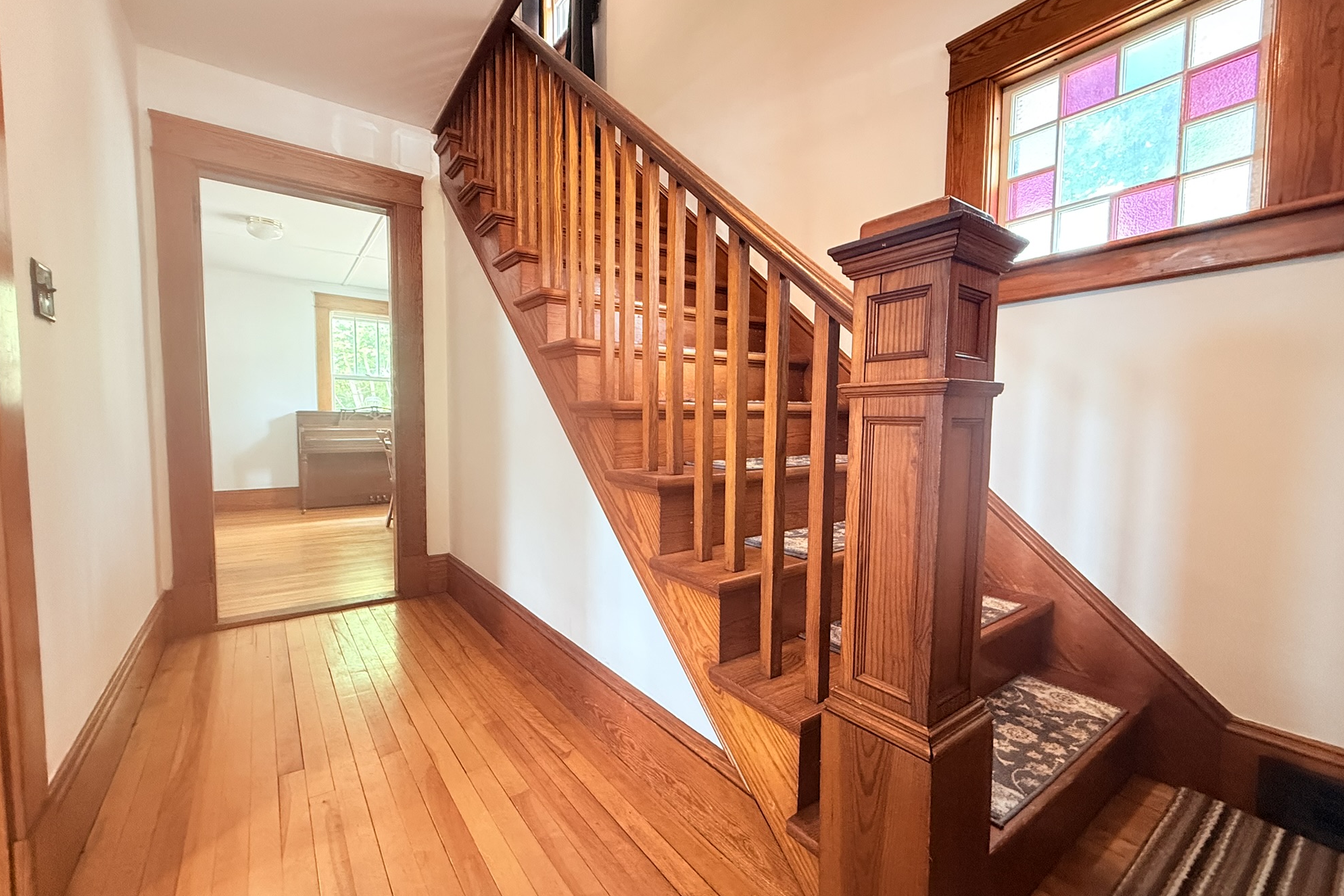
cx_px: 667
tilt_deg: -3.9
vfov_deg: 77.3
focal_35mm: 15
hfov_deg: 100.4
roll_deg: -0.8
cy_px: 458
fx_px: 560
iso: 640
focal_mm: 2.22
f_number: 2.2
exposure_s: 1/60
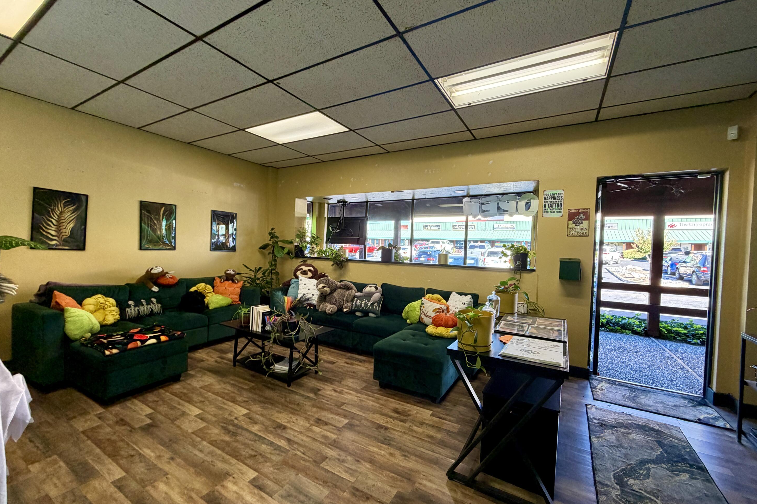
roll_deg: -1.7
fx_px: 315
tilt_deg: +0.2
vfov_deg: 77.3
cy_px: 253
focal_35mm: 15
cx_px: 375
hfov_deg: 100.4
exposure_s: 1/64
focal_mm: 2.22
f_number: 2.2
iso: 200
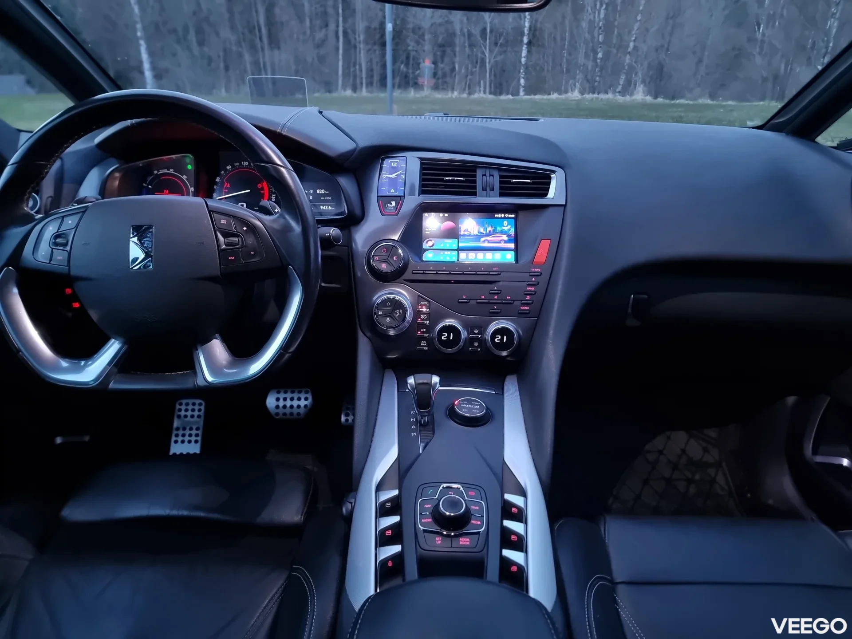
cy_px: 320
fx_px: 591
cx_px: 426
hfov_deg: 71.6
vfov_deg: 56.8
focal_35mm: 24
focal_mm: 6.7
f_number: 1.8
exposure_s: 1/11
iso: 500
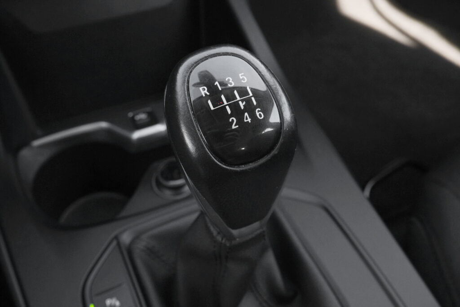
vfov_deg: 33.4
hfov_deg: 48.5
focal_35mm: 40
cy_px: 154
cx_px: 230
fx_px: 511
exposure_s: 1/100
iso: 2000
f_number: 9
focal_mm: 26.4
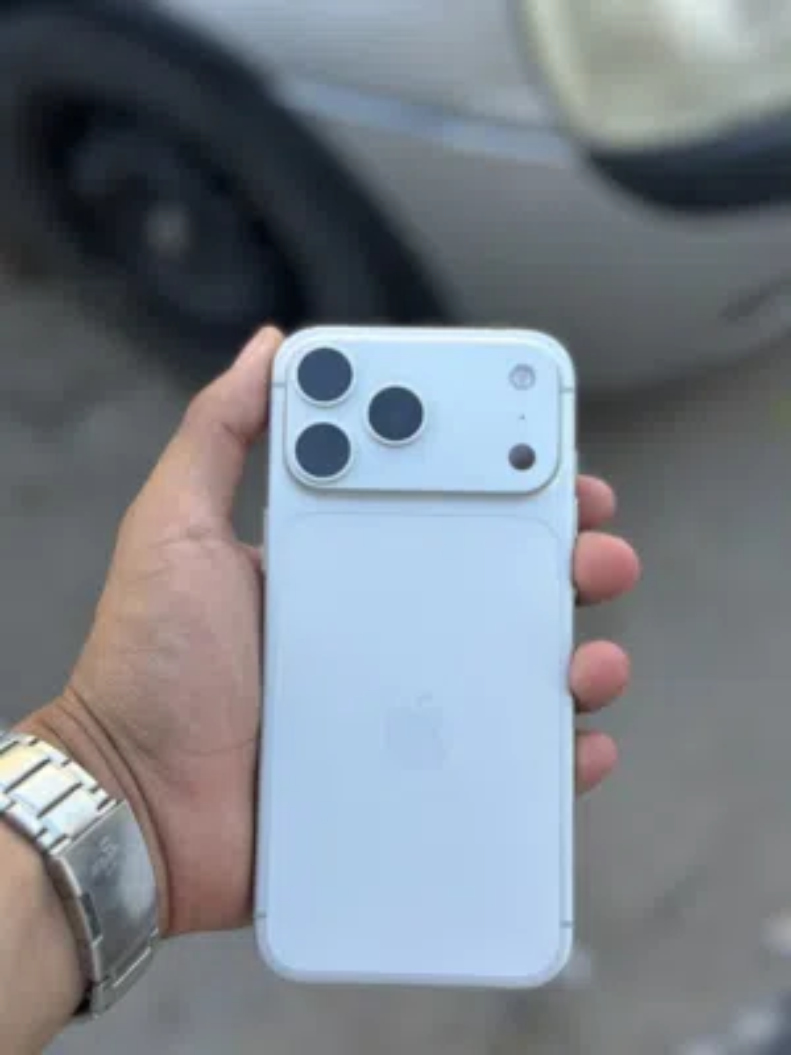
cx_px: 396
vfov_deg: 39.7
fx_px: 1462
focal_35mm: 48
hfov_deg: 30.3
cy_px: 528
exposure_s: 1/627
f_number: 1.78
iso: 80
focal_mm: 6.86
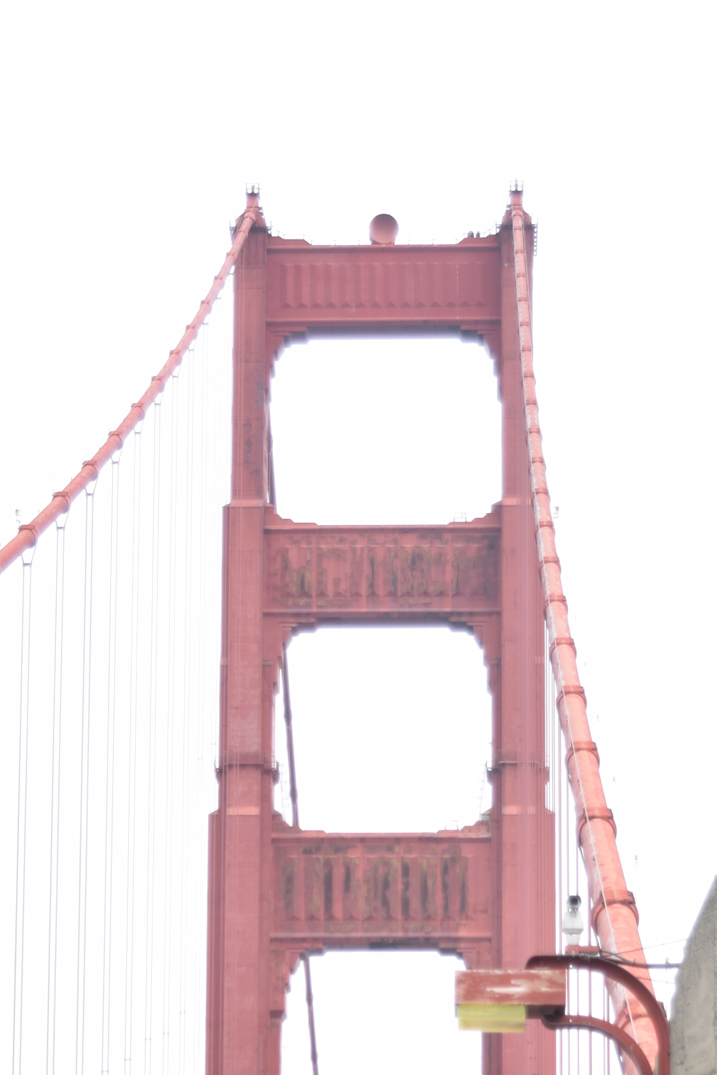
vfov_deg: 15.7
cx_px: 356
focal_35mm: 128
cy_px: 1051
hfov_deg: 10.7
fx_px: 3830
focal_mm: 35
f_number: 4.5
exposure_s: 1/250
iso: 100
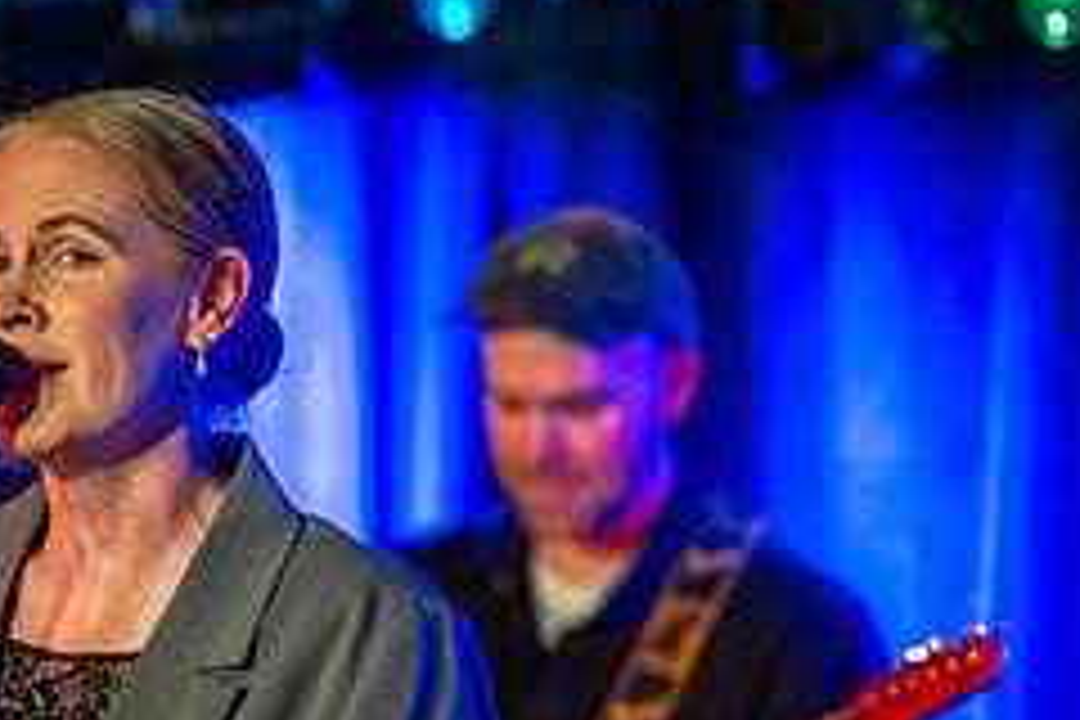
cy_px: 772
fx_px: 6150
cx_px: 40
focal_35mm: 205
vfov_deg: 6.7
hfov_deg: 10.0
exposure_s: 1/250
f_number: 1.4
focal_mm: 85
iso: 4000
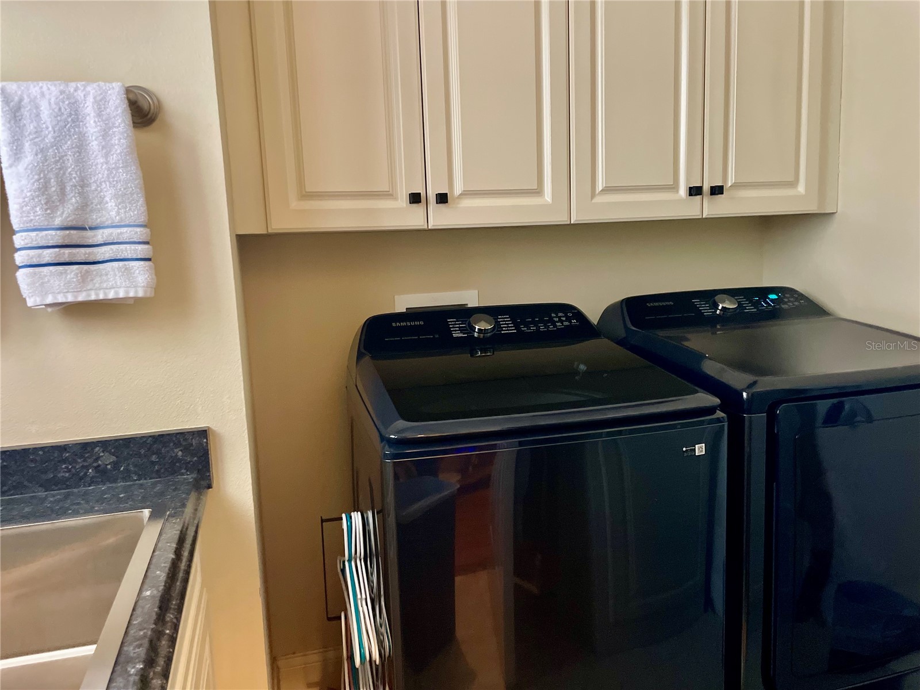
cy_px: 345
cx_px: 460
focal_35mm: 26
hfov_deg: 67.3
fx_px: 691
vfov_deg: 53.1
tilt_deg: -8.1
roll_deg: +2.7
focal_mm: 4.2
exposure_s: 1/30
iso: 640
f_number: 1.6
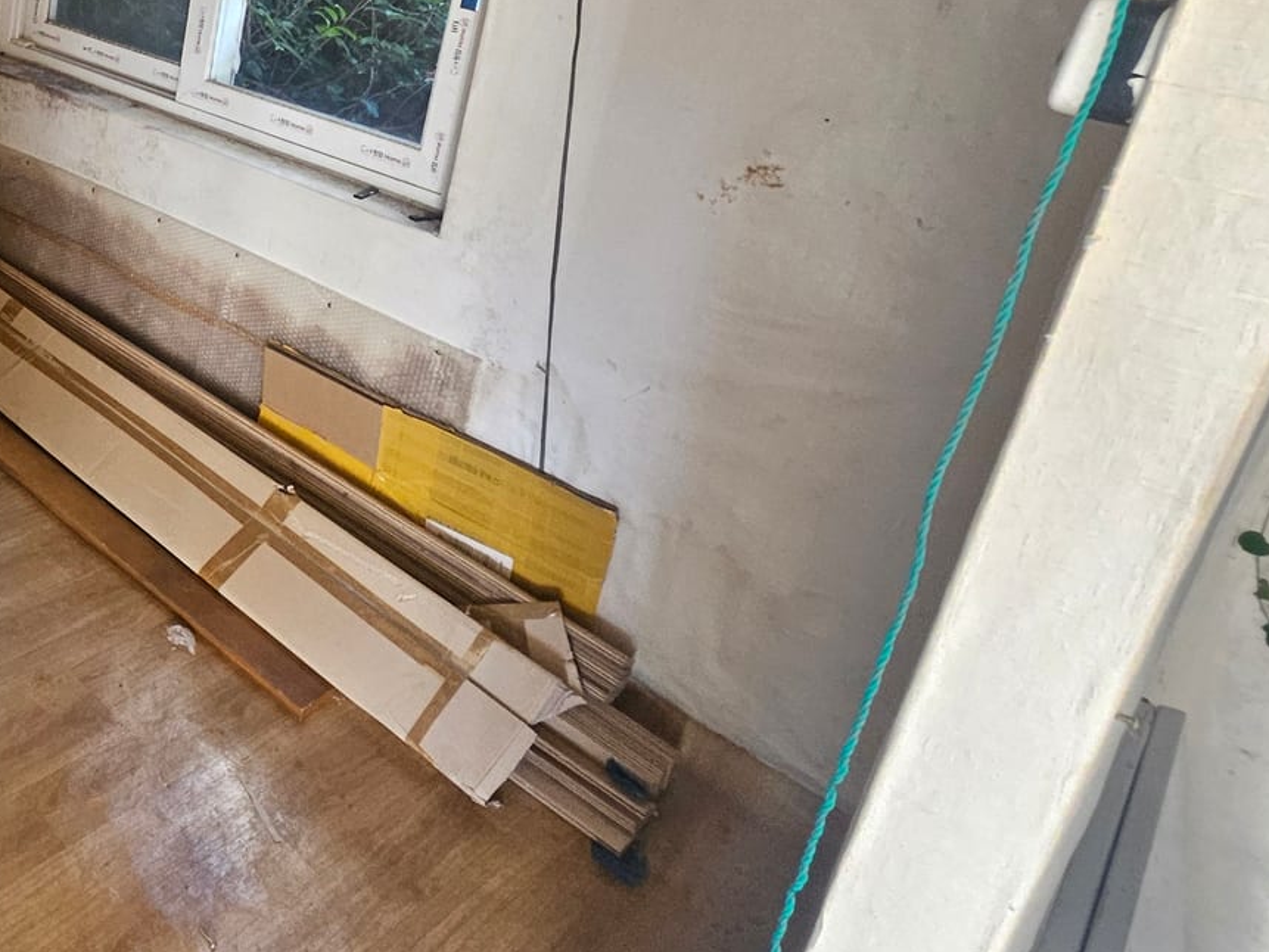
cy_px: 109
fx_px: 1063
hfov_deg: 48.2
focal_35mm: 29
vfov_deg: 44.3
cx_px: -57
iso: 200
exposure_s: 1/60
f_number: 2.2
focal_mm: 1.7
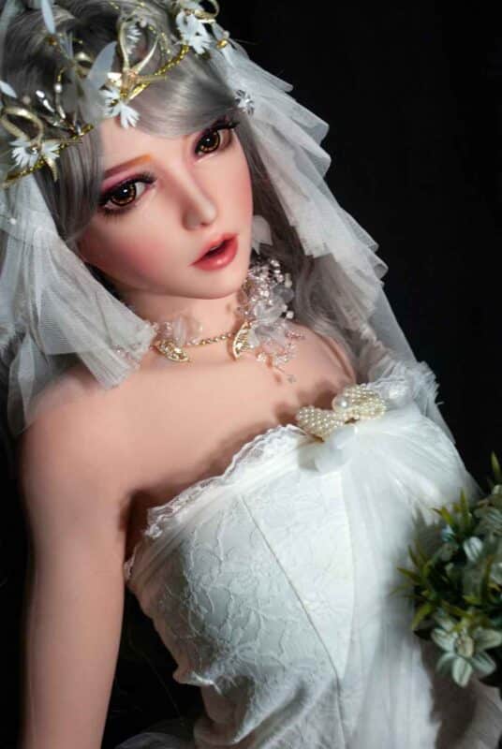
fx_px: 2814
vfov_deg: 15.2
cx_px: 251
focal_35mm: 135
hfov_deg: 10.2
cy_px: 374
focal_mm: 90
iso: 500
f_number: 5.6
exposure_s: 1/30
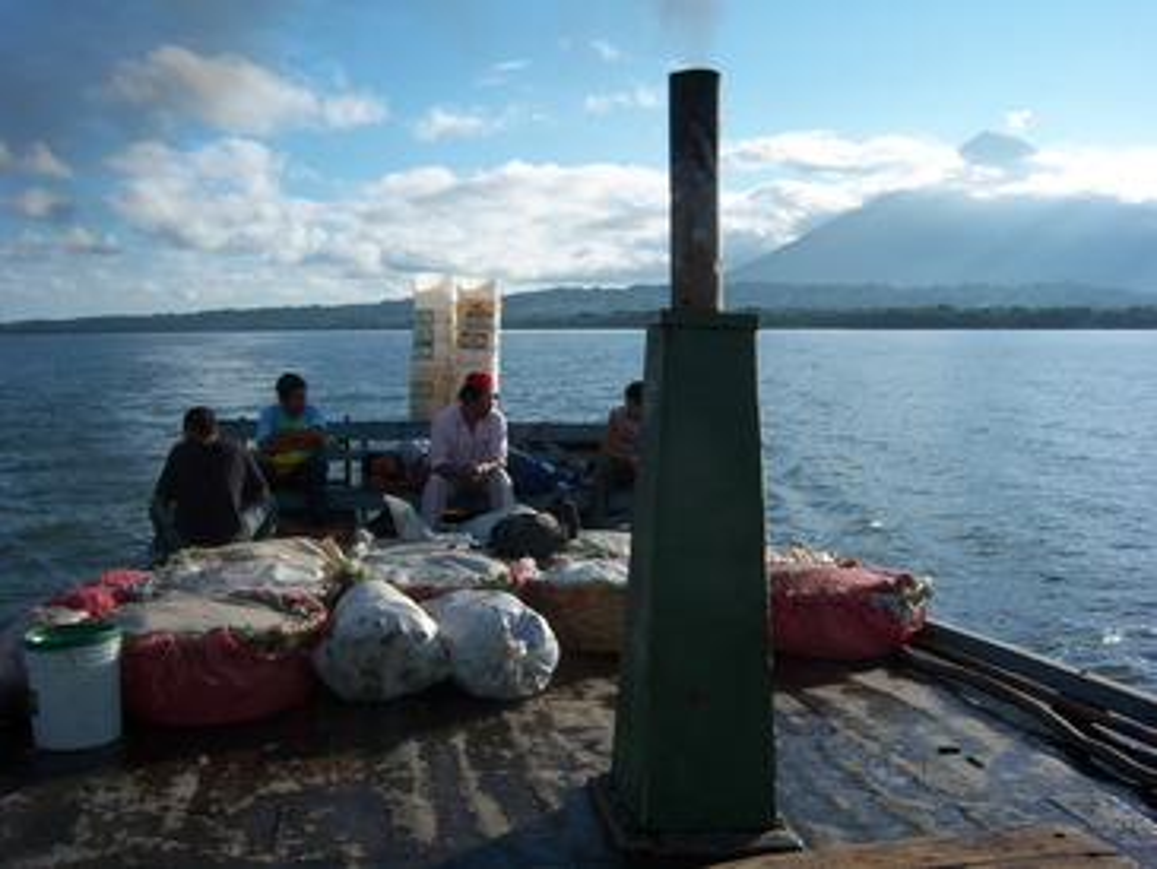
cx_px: 578
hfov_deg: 51.3
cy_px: 434
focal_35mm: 36
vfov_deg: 39.7
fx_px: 1204
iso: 80
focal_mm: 7.5
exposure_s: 1/800
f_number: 4.8
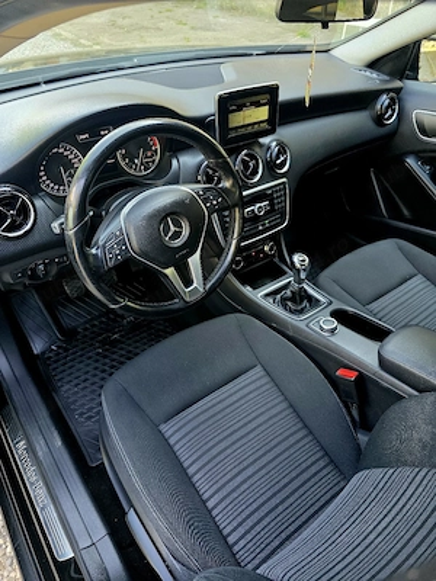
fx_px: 386
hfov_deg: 58.9
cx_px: 218
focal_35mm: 23
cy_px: 290
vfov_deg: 73.9
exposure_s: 1/101
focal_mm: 6.3
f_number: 1.7
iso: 160
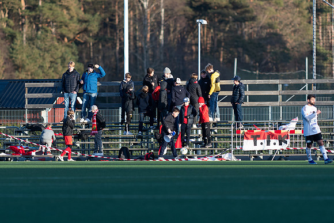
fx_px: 4266
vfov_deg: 3.0
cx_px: 167
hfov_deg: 4.5
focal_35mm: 460
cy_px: 112
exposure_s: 1/1600
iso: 500
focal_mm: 300
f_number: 3.2
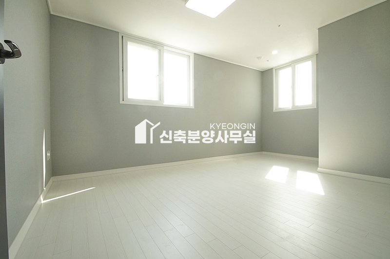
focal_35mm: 15
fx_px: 162
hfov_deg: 100.4
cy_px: 130
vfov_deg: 77.2
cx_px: 195
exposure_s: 1/100
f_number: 9
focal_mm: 10
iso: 1600
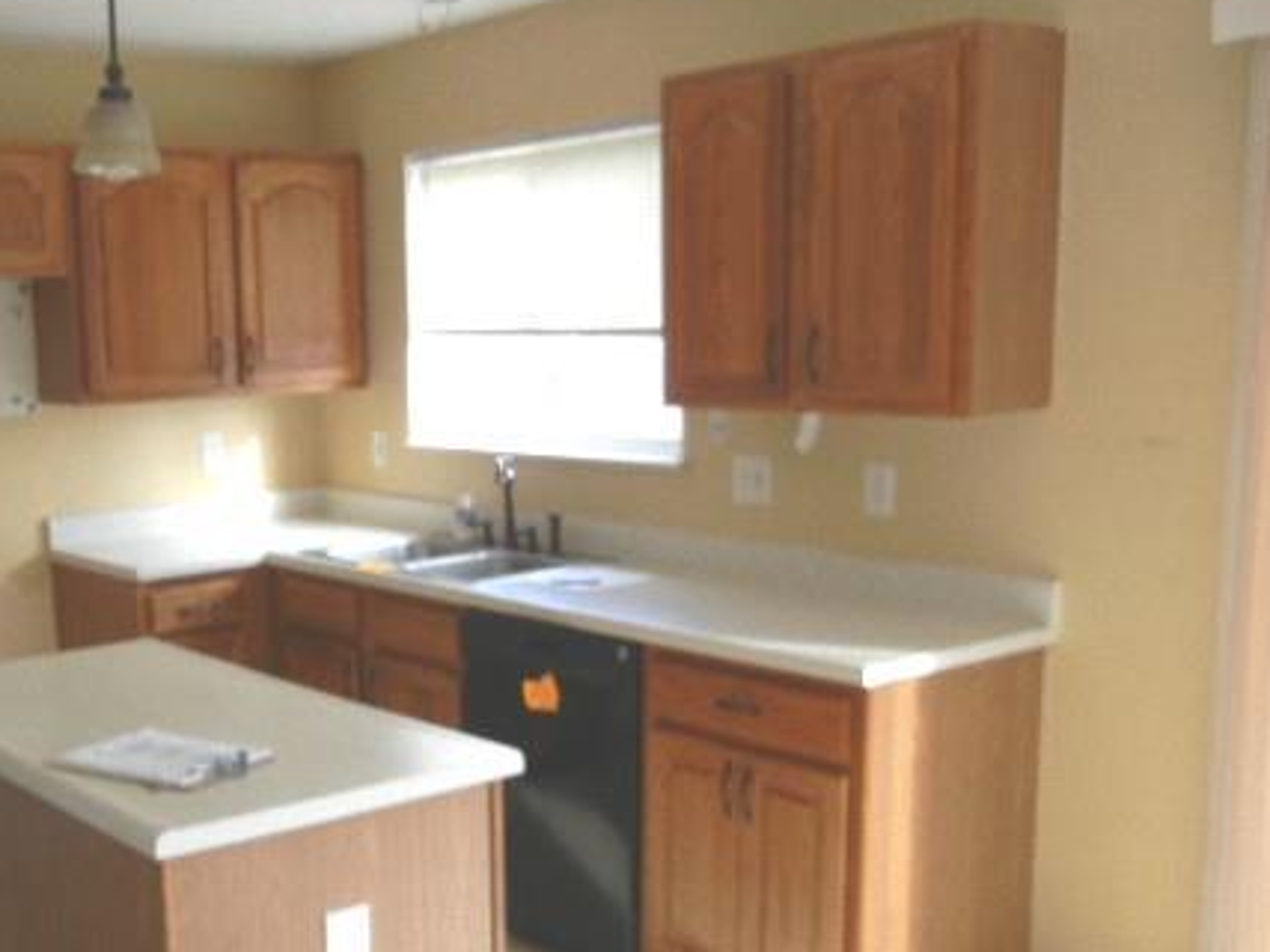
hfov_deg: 41.3
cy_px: 622
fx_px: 1651
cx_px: 375
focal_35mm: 45
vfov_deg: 31.9
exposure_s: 1/30
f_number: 3.5
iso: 196
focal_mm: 5.4
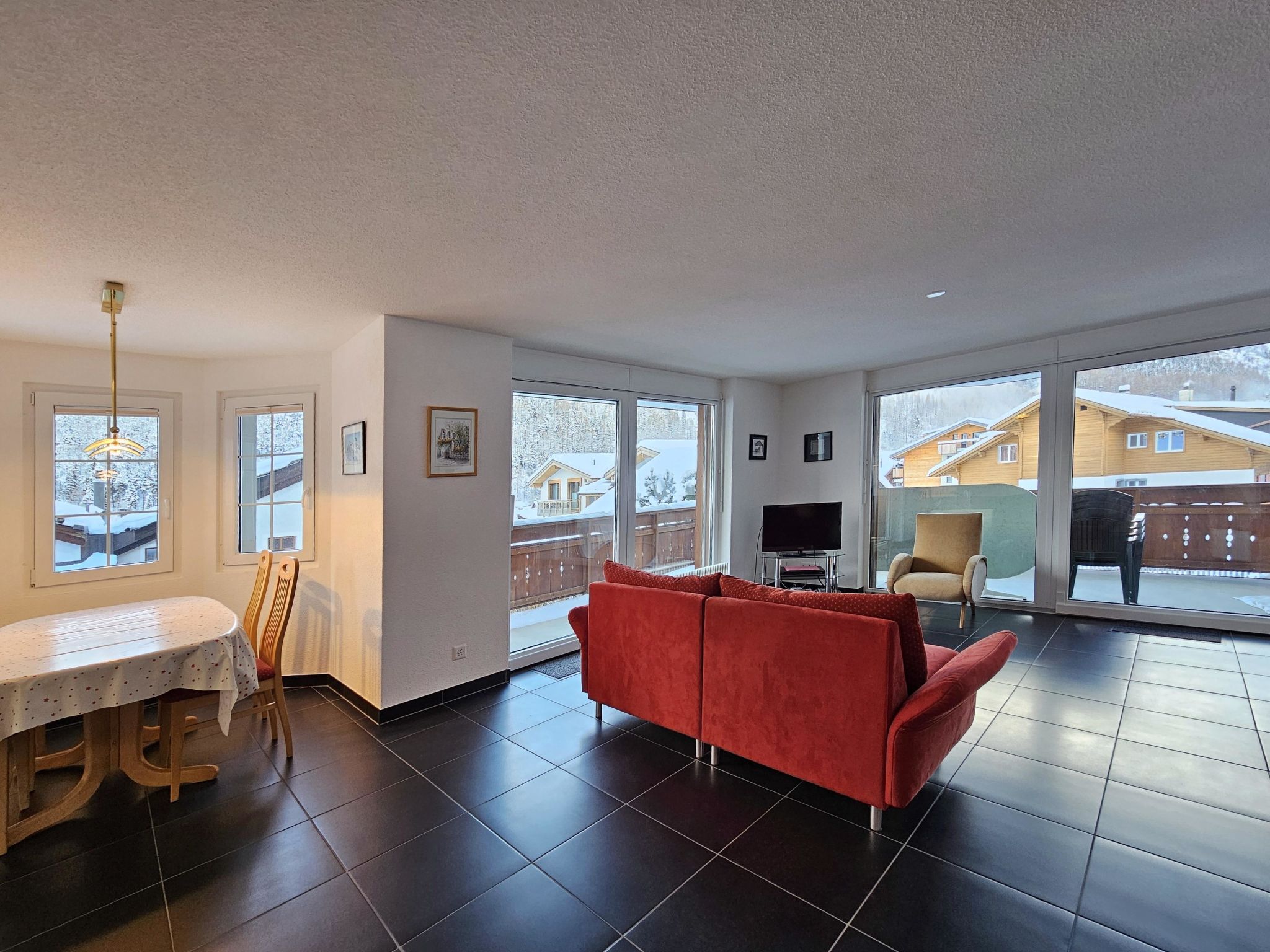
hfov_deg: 106.2
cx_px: 635
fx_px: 477
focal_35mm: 13
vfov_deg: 89.9
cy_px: 476
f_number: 2.2
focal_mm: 2.2
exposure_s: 1/50
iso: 64
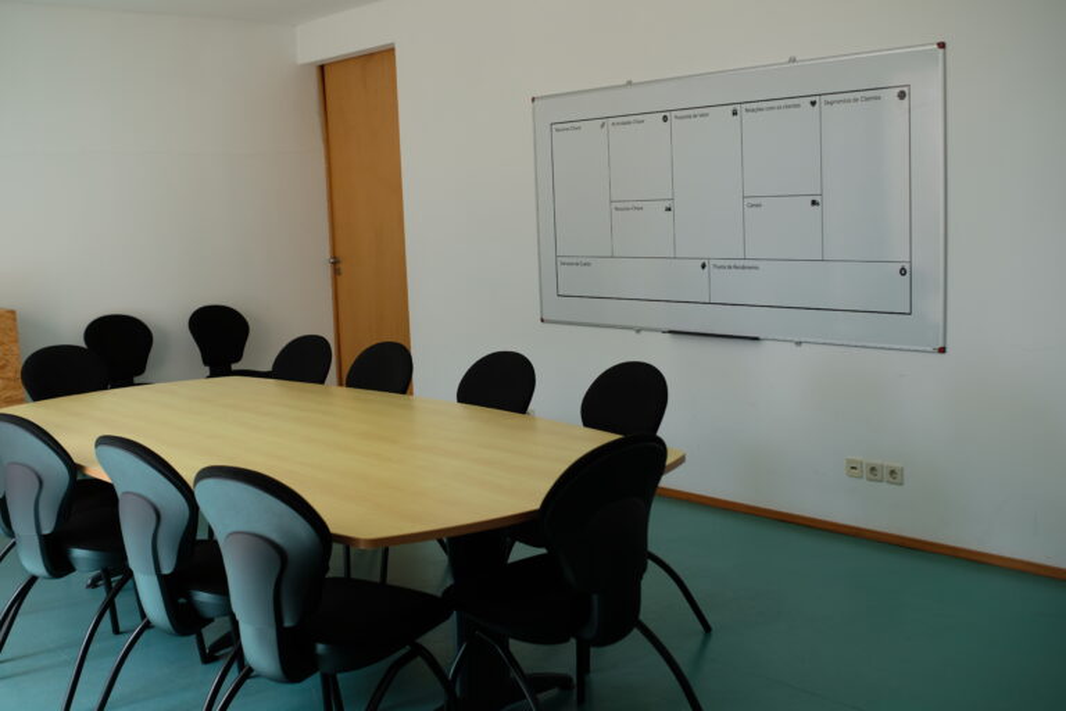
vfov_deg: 35.1
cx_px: 533
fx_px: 1125
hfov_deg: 50.7
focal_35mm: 38
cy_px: 356
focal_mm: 25
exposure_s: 1/180
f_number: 2.8
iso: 200
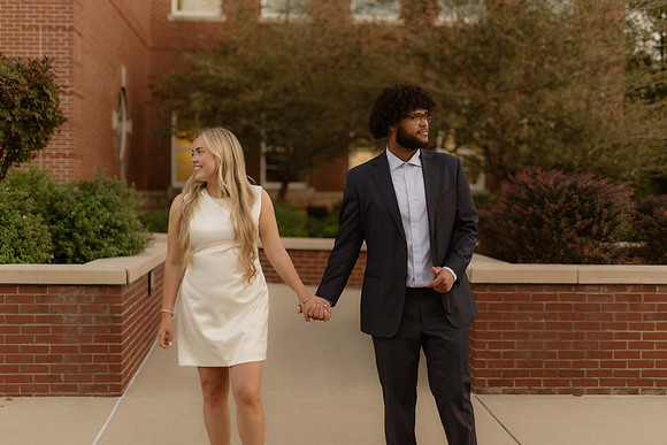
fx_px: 954
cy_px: 222
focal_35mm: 51
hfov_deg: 38.5
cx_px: 334
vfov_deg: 26.3
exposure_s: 1/320
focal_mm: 50
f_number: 1.4
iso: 250
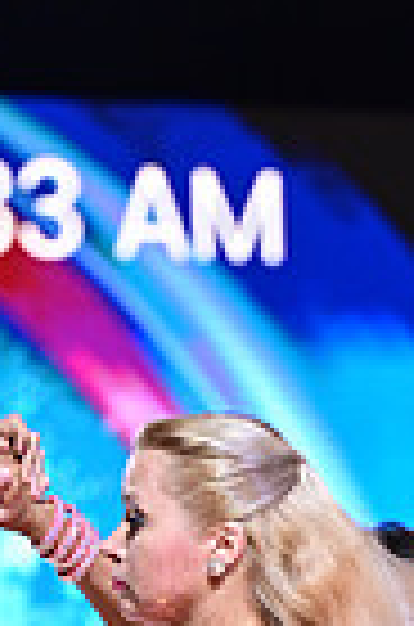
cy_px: 1081
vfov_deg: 5.7
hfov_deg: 3.9
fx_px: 6154
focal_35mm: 355
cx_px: 230
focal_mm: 85
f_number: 2.8
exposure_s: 1/500
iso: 1600
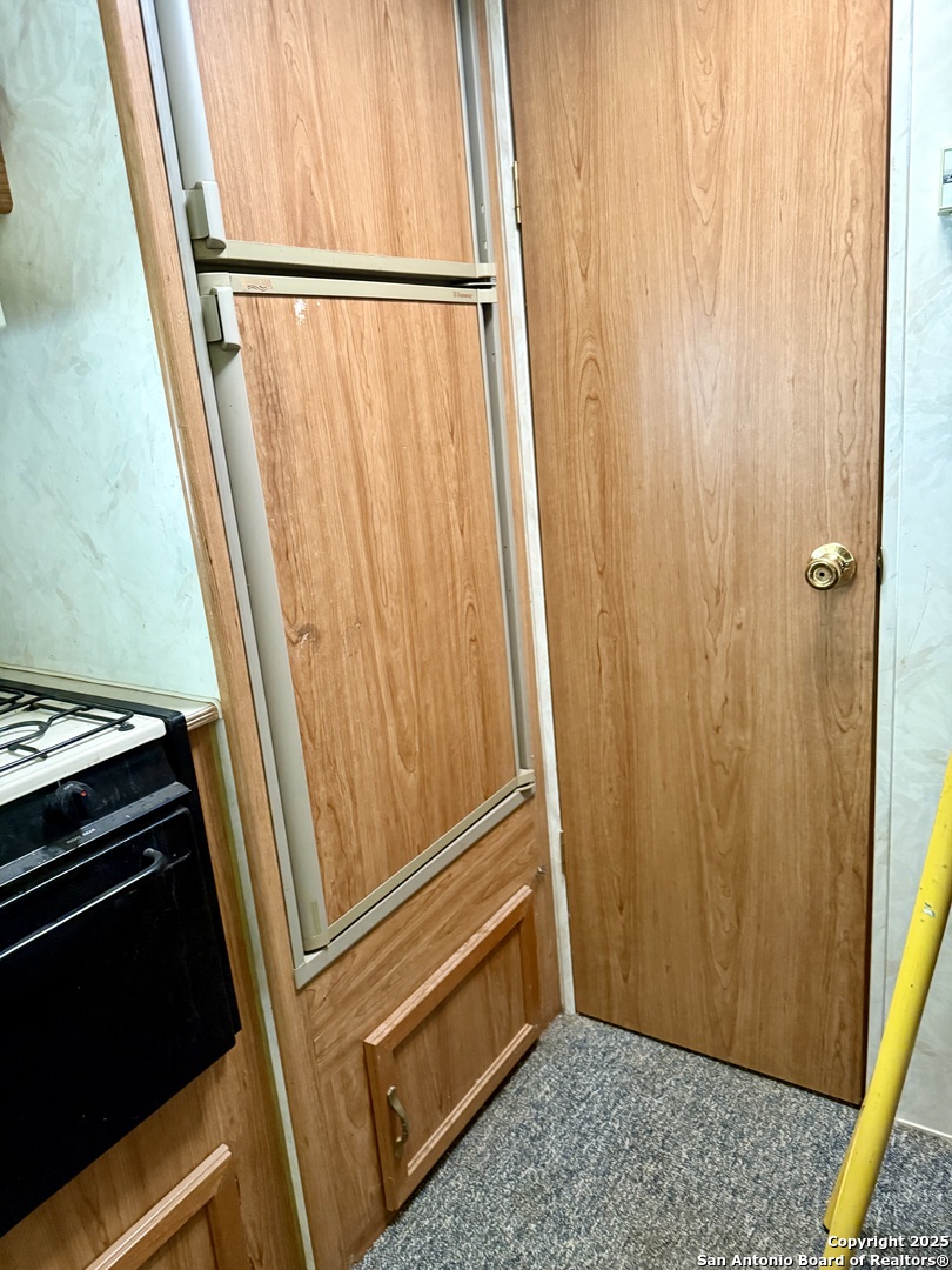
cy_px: 635
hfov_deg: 56.8
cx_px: 476
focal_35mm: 24
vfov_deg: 71.6
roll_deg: +4.9
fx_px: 880
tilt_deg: -13.3
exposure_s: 1/60
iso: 800
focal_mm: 6.76
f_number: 1.78
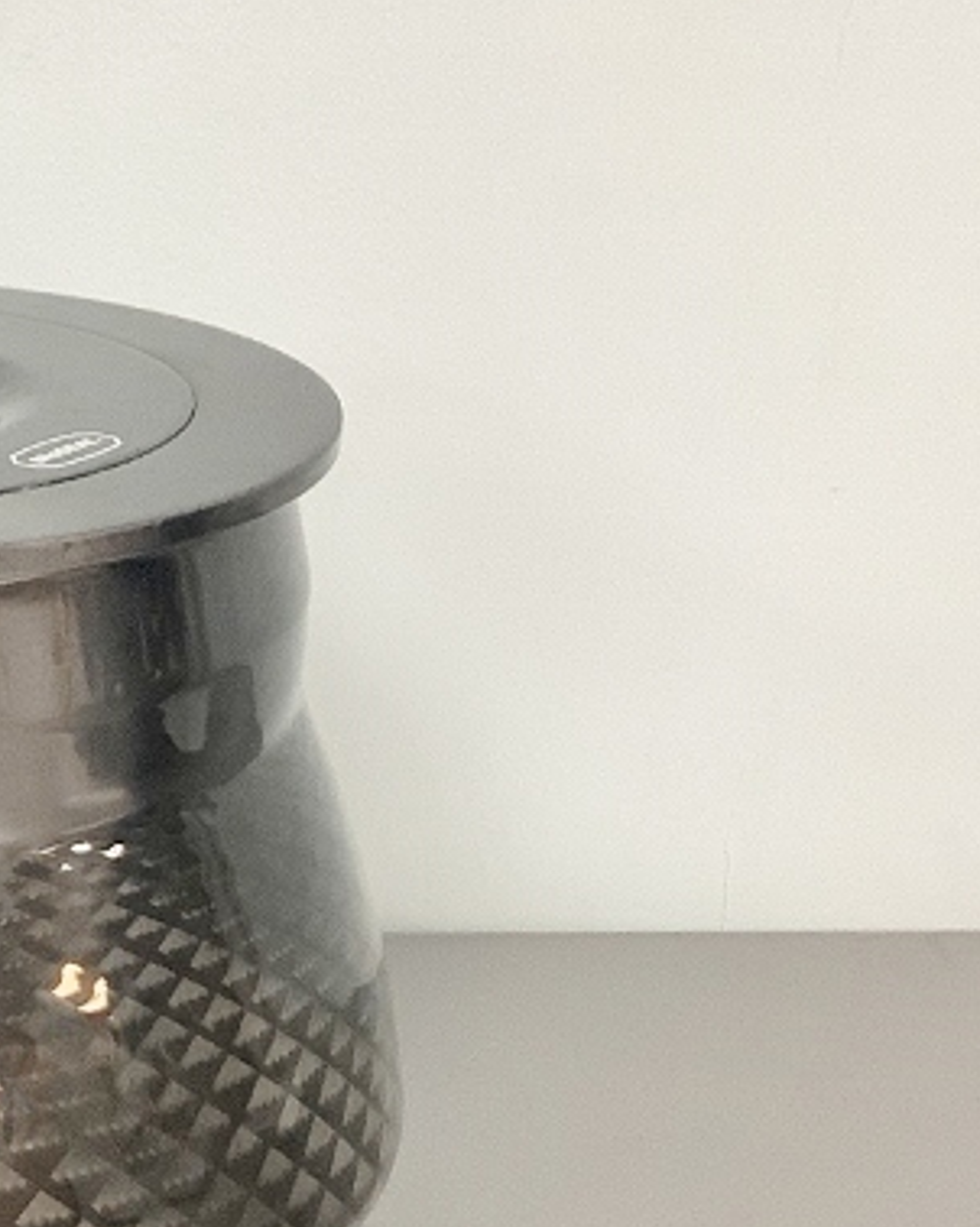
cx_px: -224
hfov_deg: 17.7
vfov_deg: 23.0
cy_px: 935
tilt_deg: -24.4
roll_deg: +0.5
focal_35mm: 82
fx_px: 2975
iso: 250
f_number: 2.4
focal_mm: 3.3
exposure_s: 1/60
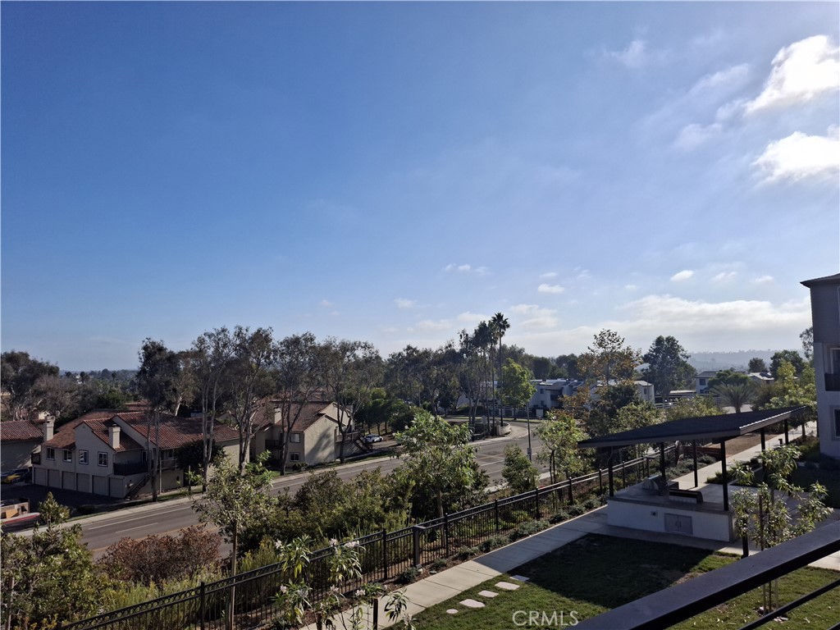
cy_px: 315
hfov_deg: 69.4
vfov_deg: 54.9
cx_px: 420
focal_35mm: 25
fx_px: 607
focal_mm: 4.69
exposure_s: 1/2950
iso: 25
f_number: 1.8
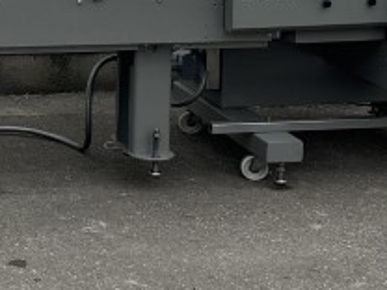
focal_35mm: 118
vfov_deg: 12.3
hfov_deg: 15.2
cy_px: -65
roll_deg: +0.7
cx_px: -220
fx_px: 1319
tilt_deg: -9.3
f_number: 1.78
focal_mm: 6.86
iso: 80
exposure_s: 1/2155
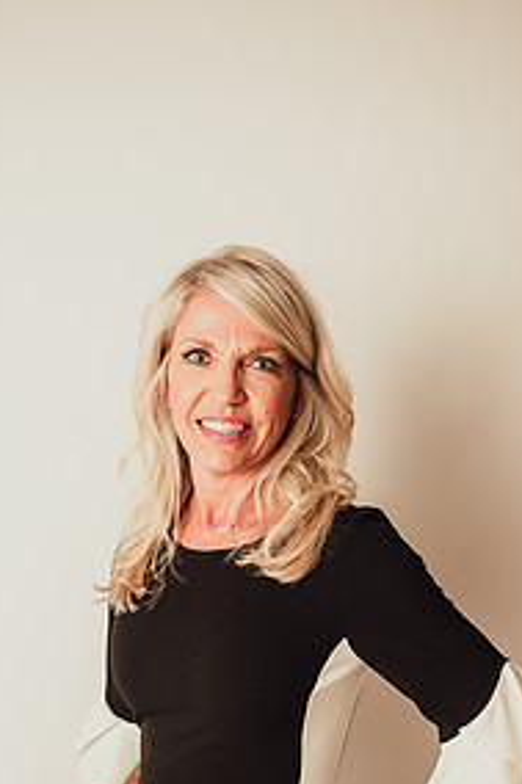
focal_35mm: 38
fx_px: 827
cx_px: 262
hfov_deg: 35.0
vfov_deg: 49.1
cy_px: 571
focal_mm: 24
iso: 160
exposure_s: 1/160
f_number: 2.8
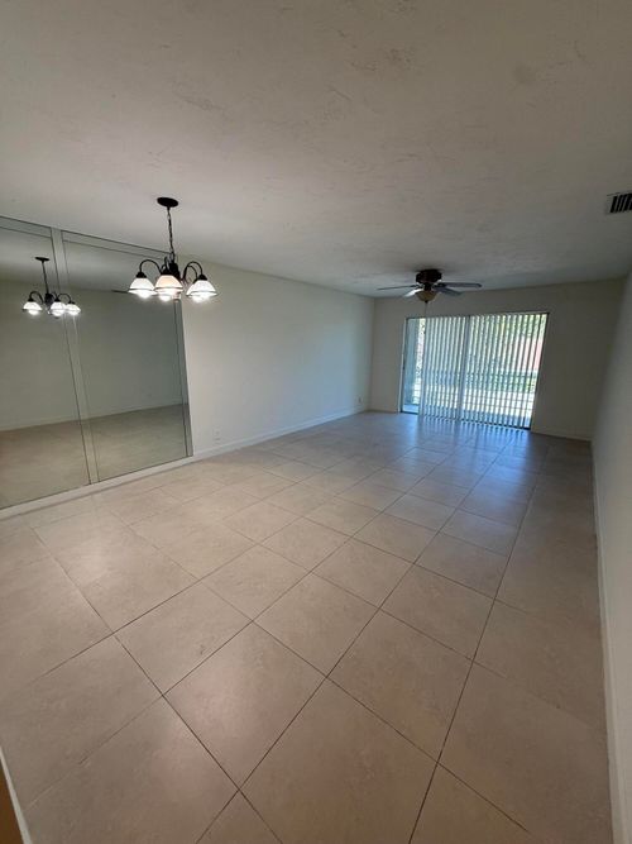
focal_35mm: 14
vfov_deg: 102.1
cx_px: 316
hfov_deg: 85.7
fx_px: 341
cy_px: 422
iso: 160
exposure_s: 1/120
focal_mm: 2.22
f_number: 2.2
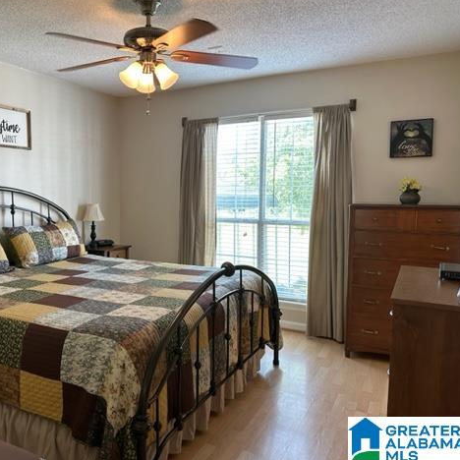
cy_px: 226
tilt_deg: -4.6
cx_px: 151
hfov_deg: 54.4
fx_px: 436
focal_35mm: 29
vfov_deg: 55.6
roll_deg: +0.4
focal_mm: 6.86
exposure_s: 1/120
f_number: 1.78
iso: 125
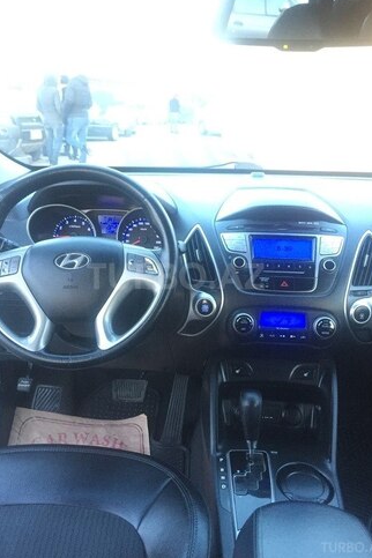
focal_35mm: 31
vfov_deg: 60.3
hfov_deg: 42.3
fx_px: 480
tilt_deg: -18.2
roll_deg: -1.8
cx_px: 176
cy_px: 276
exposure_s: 1/33
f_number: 2.2
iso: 250
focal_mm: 4.15
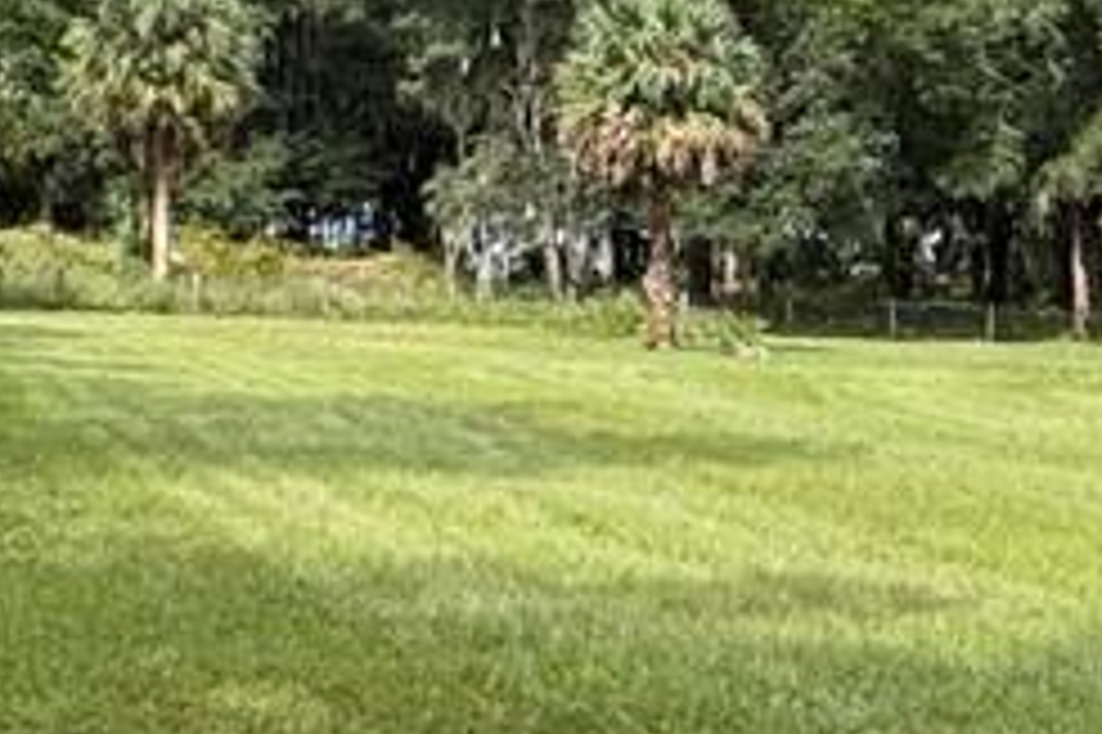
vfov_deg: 14.3
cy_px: 527
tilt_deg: -4.6
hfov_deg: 19.6
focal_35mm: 95
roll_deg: -0.6
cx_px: 1475
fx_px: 2906
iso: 50
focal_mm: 2.22
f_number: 2.2
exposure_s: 1/756
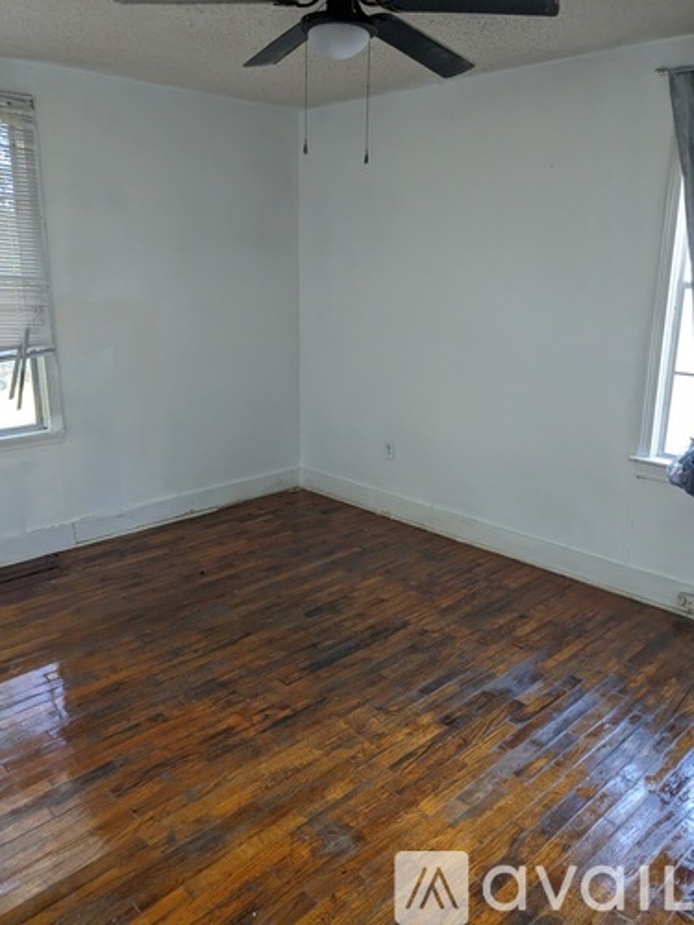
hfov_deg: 51.4
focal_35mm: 27
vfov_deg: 65.3
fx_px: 722
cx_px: 347
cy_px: 462
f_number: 1.73
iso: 238
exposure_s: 1/120
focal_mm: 4.38
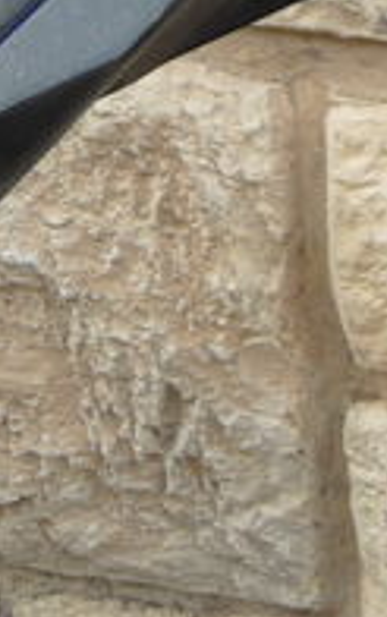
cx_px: 1259
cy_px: 120
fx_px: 2911
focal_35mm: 173
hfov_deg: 6.7
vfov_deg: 12.0
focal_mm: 5.3
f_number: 3.5
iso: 100
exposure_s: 1/160
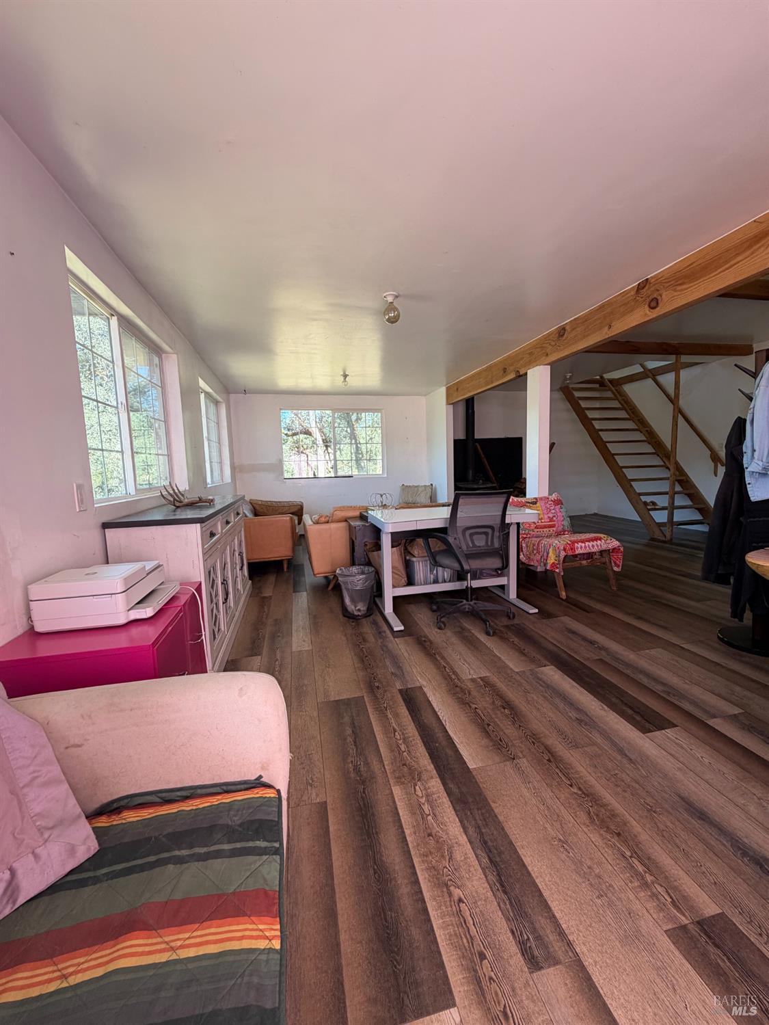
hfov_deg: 85.7
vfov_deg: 102.0
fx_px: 415
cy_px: 512
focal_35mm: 14
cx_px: 384
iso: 100
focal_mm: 2.22
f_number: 2.2
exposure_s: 1/121
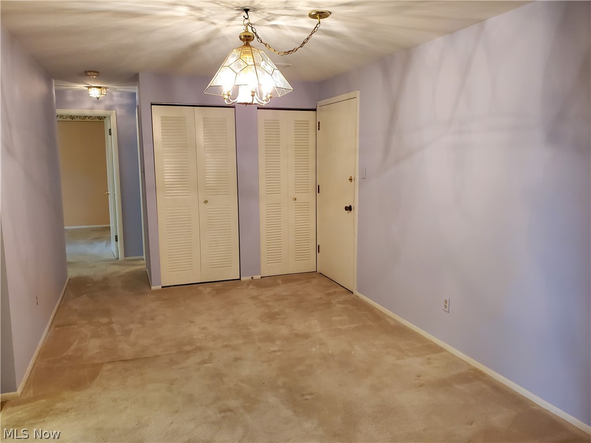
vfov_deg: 53.1
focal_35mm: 26
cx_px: 296
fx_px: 444
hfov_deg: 67.3
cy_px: 222
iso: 250
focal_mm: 4.3
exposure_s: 1/60
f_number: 2.4
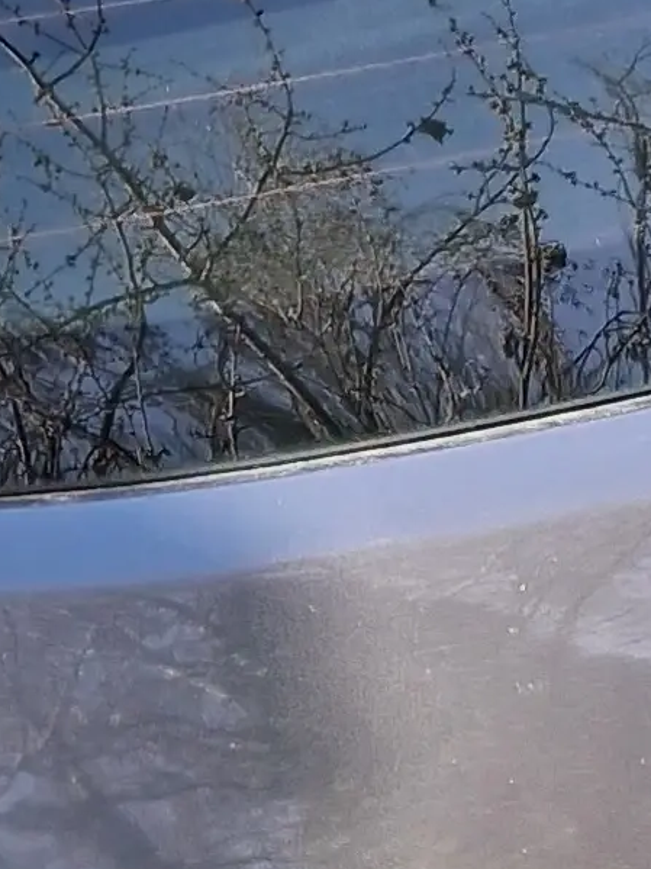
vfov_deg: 11.1
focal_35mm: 177
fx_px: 4440
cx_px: -42
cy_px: 856
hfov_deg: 8.3
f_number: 1.8
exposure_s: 1/224
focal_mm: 3.98
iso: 25
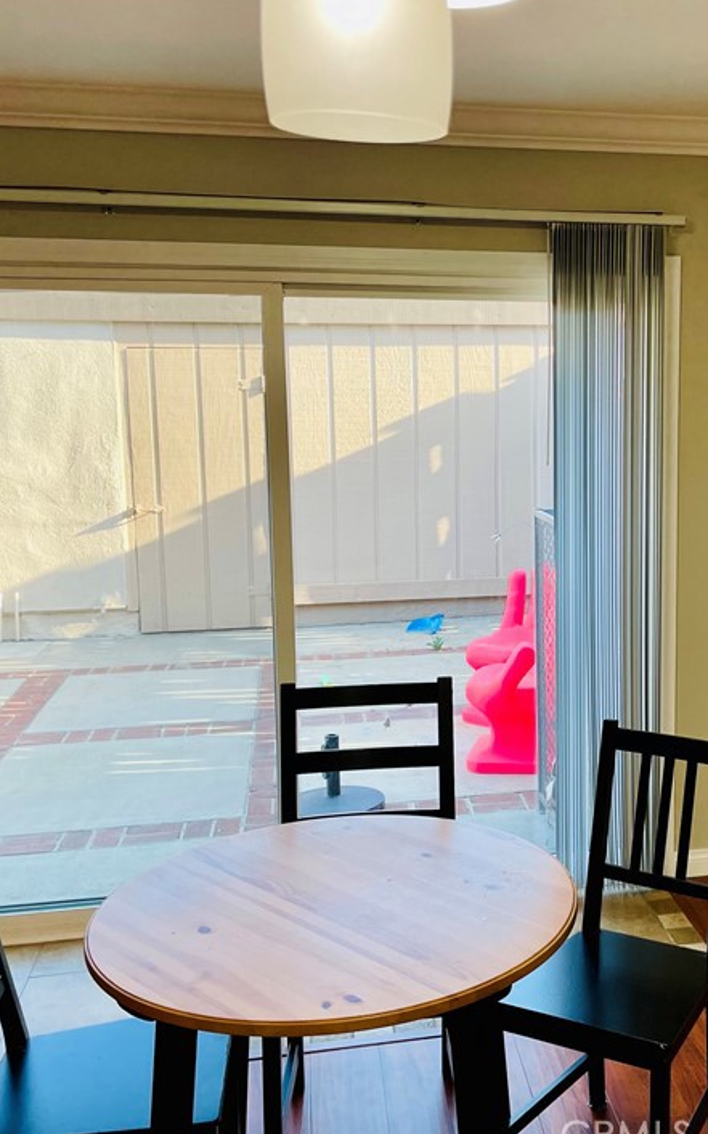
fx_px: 1235
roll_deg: +0.3
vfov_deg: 49.3
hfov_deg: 31.0
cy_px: 541
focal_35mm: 40
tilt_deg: -8.8
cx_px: 591
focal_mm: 4.2
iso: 64
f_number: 1.6
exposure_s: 1/120
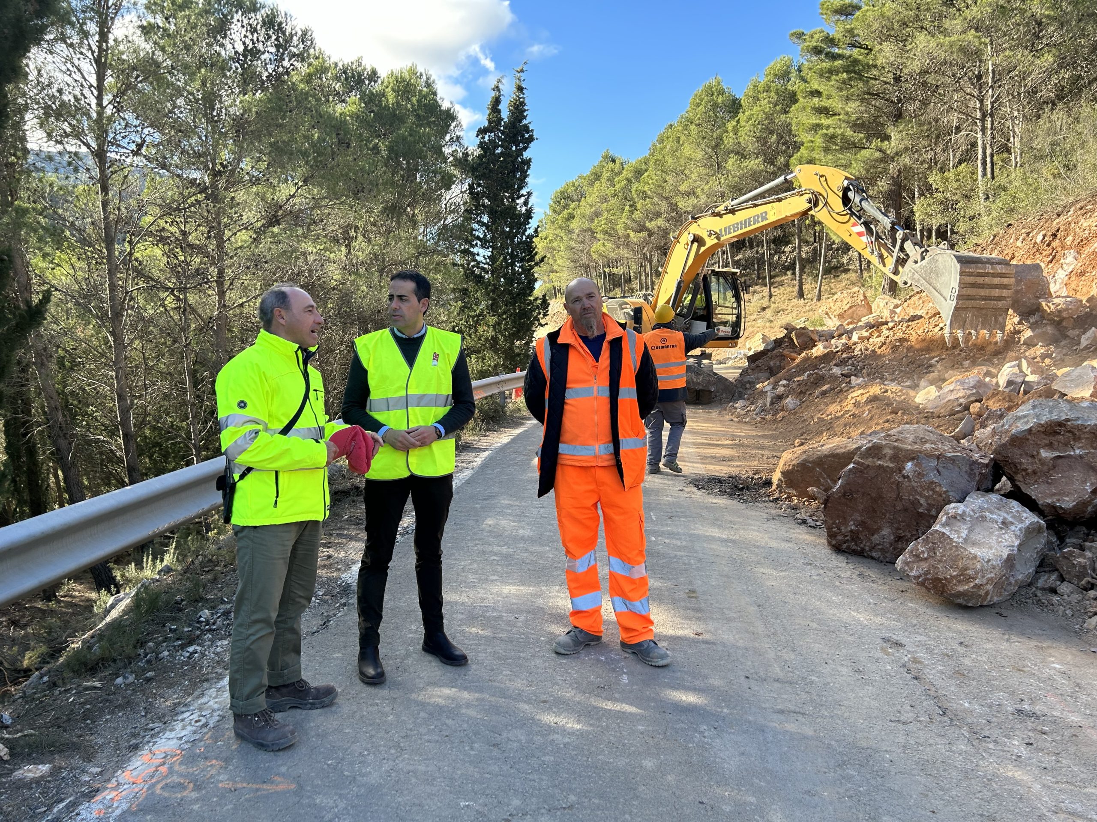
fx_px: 824
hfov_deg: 67.3
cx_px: 548
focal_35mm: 26
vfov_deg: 53.1
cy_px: 411
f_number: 1.5
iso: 50
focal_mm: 5.7
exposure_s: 1/696
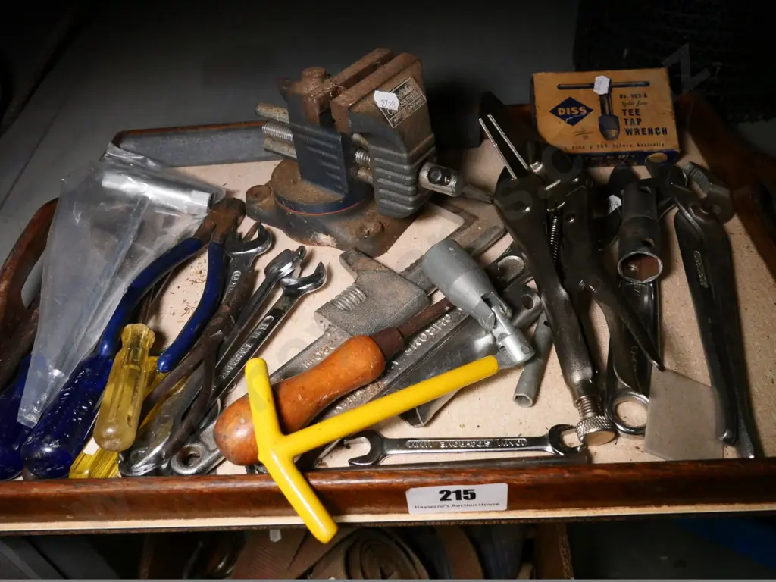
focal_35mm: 30
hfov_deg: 60.0
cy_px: 291
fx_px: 673
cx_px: 388
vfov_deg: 46.8
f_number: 4.5
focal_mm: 15
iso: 3200
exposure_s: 1/500
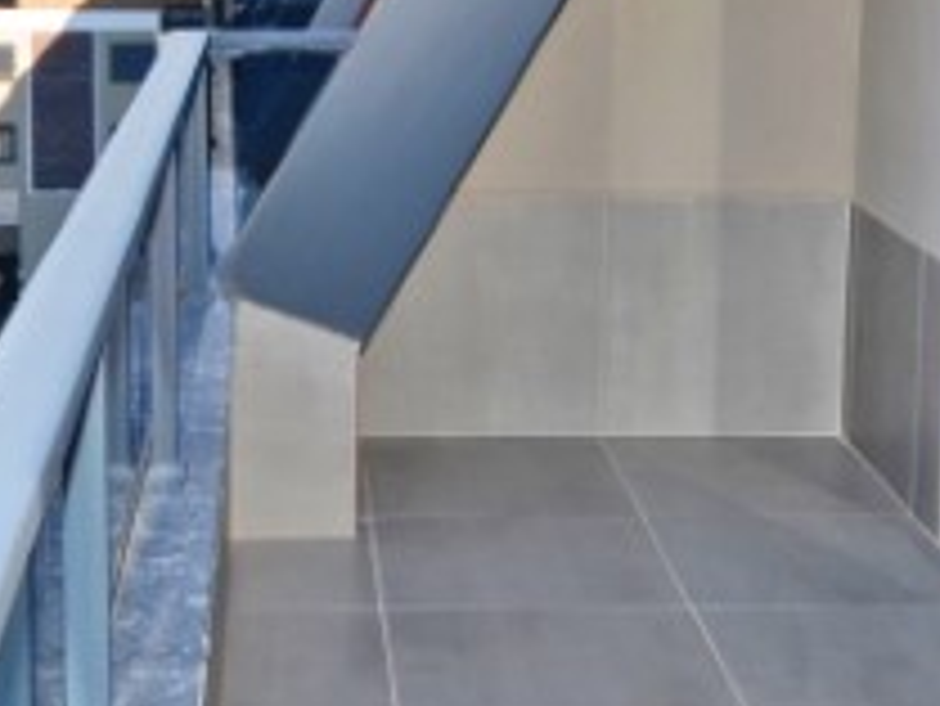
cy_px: 85
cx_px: 351
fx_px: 2174
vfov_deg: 18.2
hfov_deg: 24.3
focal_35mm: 80
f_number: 7.1
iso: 100
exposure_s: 1/200
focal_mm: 10
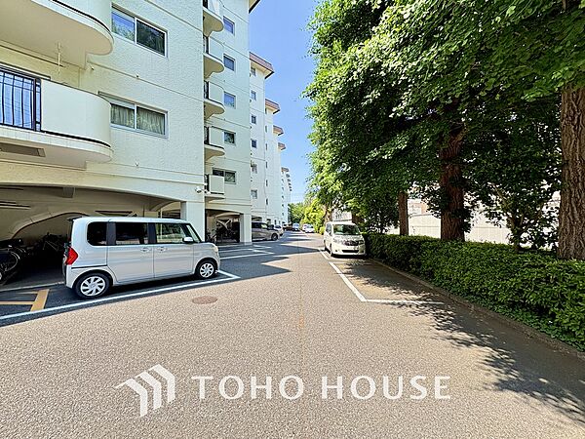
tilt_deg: +1.0
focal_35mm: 14
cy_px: 220
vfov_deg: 85.7
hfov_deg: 102.1
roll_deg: +1.1
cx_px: 292
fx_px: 237
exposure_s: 1/370
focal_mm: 2.22
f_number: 2.2
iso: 64
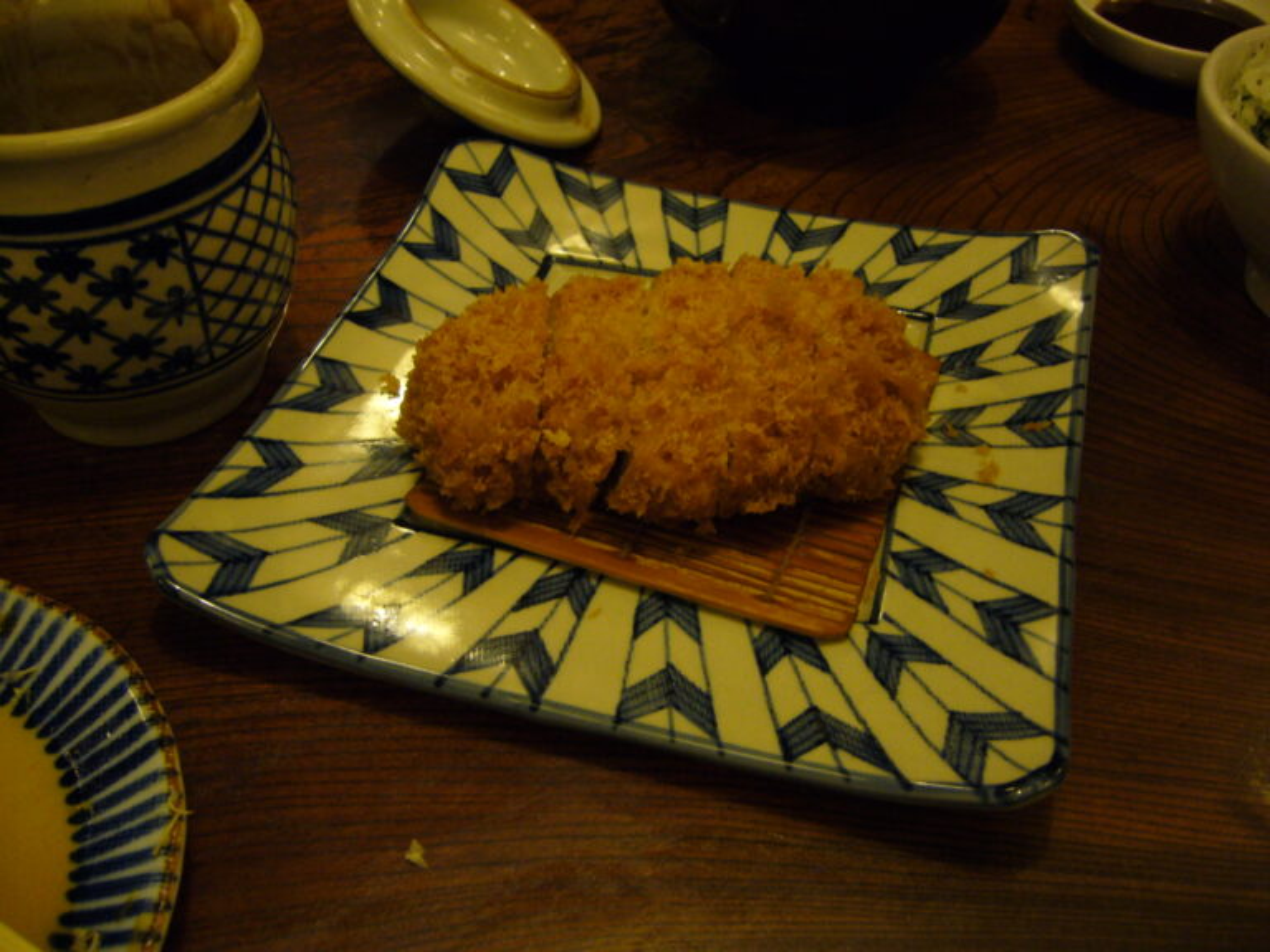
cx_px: 635
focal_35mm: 35
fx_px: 1284
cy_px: 476
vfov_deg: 40.7
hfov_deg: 52.6
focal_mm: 5.8
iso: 200
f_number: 2.8
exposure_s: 1/8
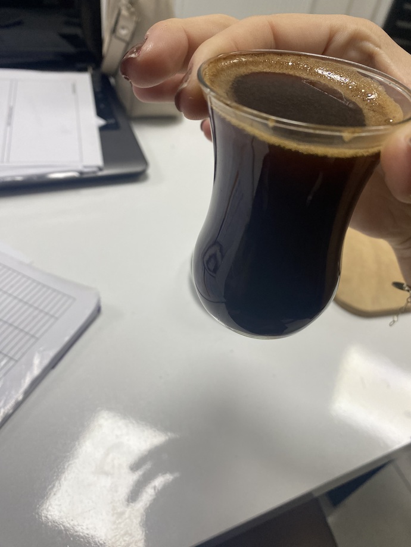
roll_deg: -10.8
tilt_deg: -44.8
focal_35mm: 26
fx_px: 412
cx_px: 206
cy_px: 274
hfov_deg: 53.1
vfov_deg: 67.3
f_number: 1.8
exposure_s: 1/100
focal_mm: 4.25
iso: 125
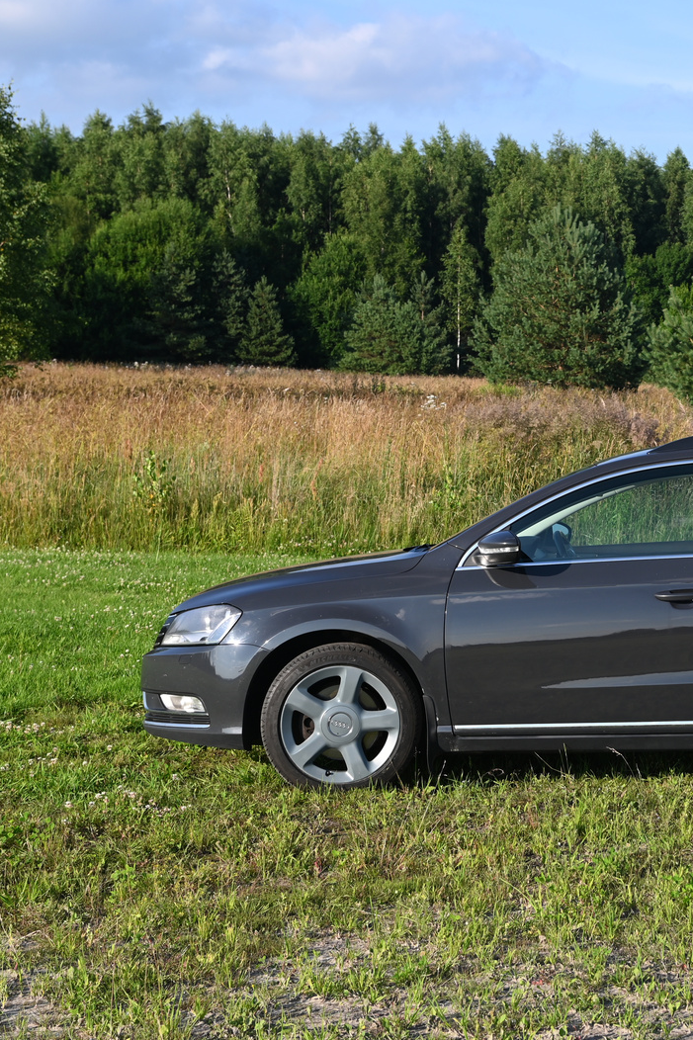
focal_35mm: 76
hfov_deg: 17.6
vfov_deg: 26.7
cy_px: 515
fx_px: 2195
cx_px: 679
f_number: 9
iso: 200
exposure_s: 1/320
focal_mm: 50
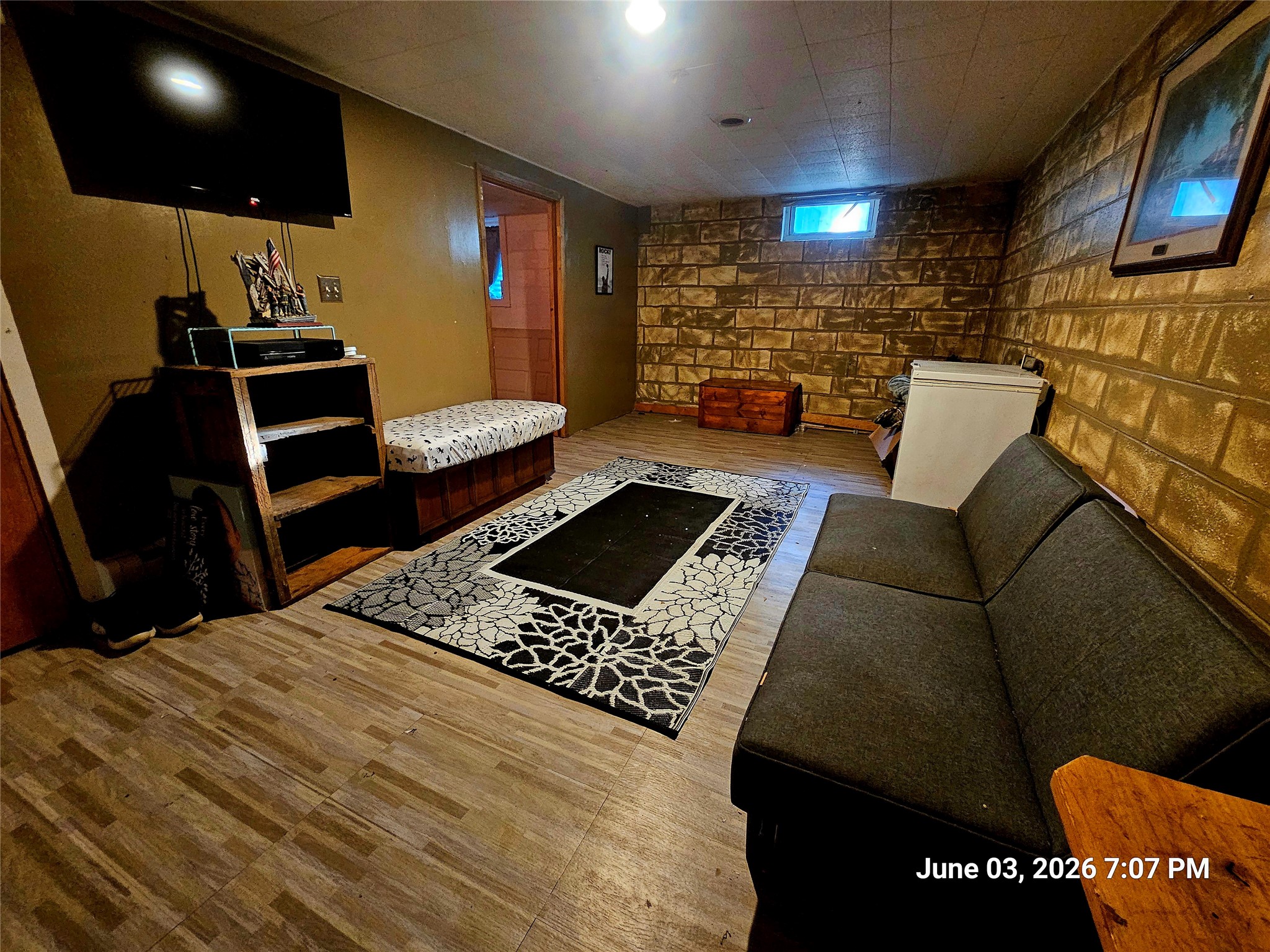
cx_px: 635
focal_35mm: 13
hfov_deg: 106.2
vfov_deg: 89.9
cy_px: 476
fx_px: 477
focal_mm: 2.2
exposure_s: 1/24
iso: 1000
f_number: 2.2
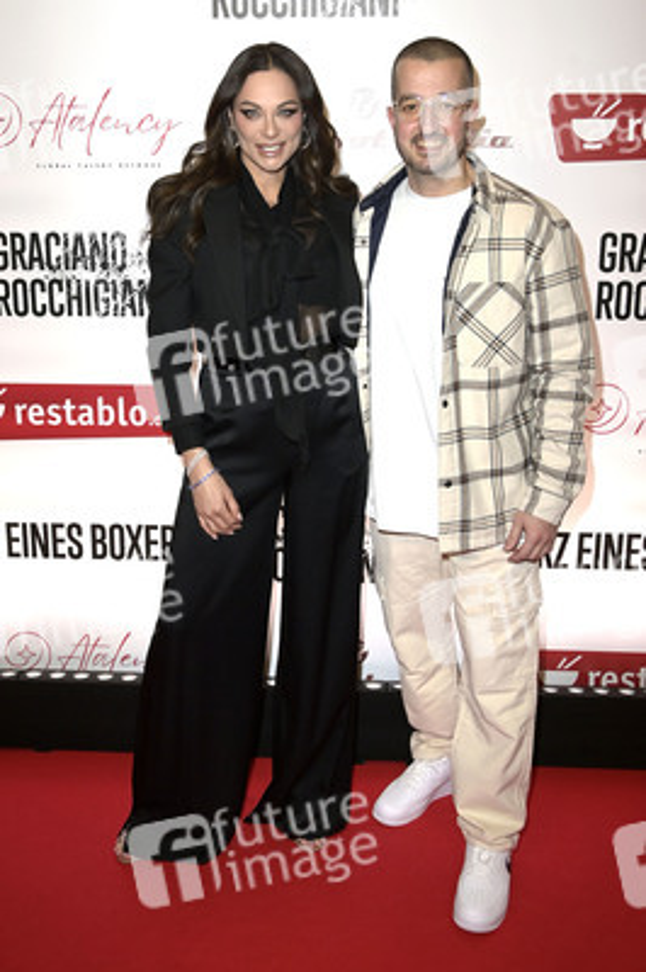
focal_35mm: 35
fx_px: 944
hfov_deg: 37.8
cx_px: 323
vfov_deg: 54.5
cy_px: 486
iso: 500
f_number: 5.6
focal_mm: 35
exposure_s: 1/250
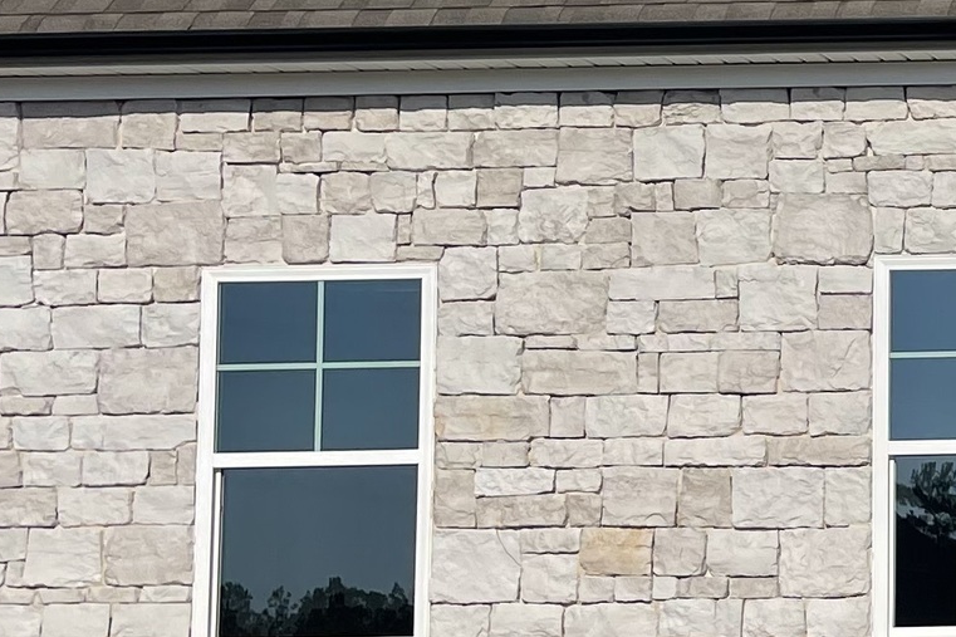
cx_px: 1671
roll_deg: +0.9
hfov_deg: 16.6
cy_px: 417
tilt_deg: +4.2
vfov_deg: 13.0
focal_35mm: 105
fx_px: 2788
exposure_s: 1/10989
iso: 32
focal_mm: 5.1
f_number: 1.6
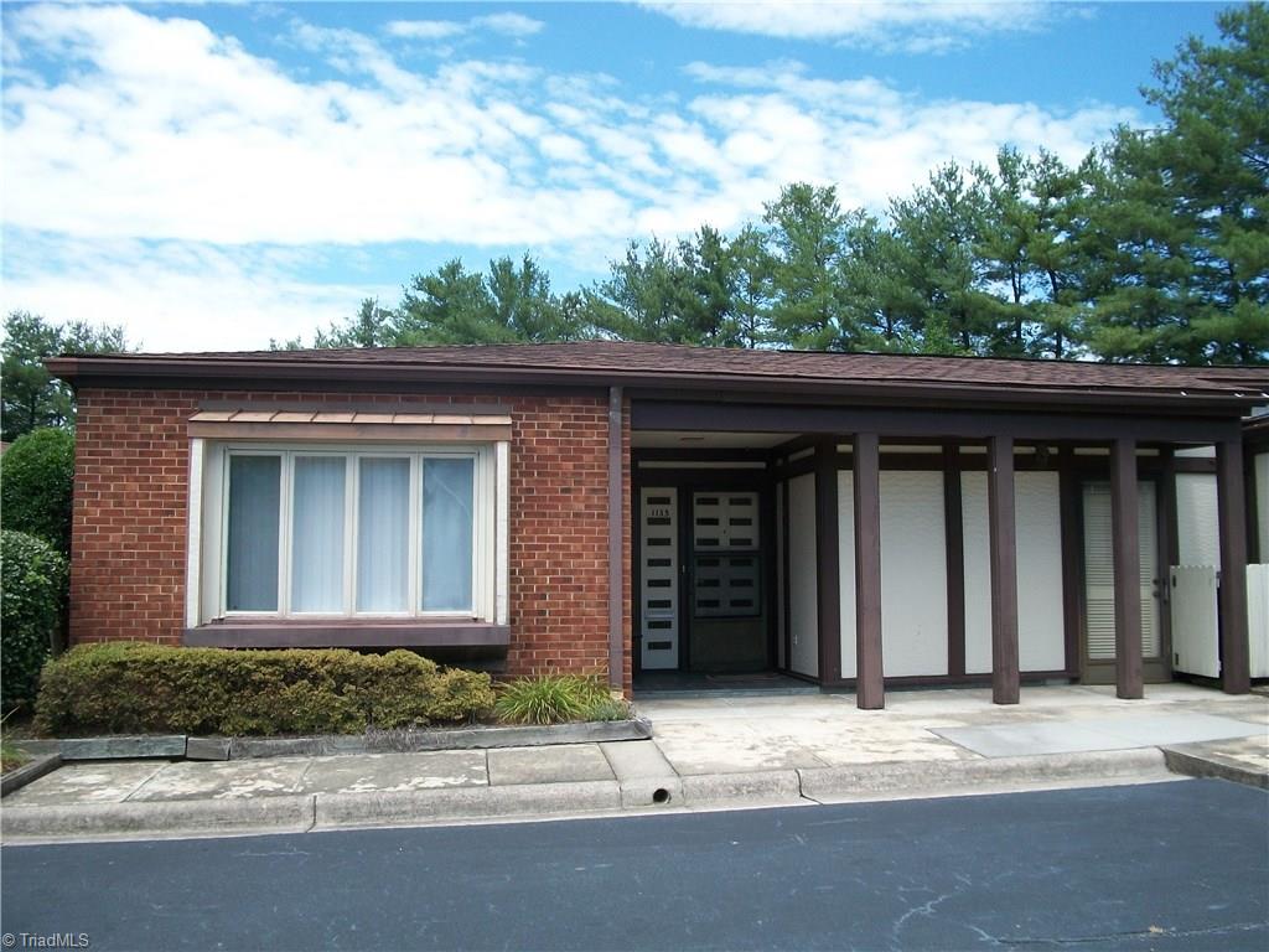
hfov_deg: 56.8
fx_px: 1173
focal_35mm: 32
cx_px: 634
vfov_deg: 44.2
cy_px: 476
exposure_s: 1/200
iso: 80
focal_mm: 5.7
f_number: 5.5
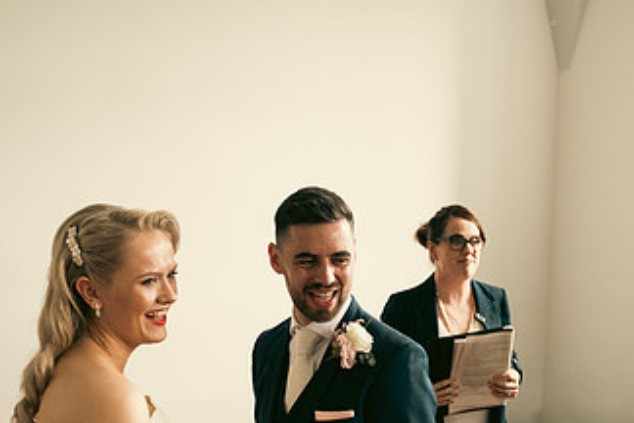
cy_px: 352
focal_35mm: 43
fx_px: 757
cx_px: 358
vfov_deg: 30.3
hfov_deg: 45.3
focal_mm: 24
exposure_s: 1/160
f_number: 3.5
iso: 800
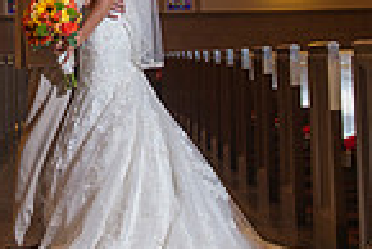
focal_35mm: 96
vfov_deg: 13.9
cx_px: 92
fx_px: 993
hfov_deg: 21.0
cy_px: -50
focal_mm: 24
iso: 500
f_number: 2.8
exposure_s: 1/80
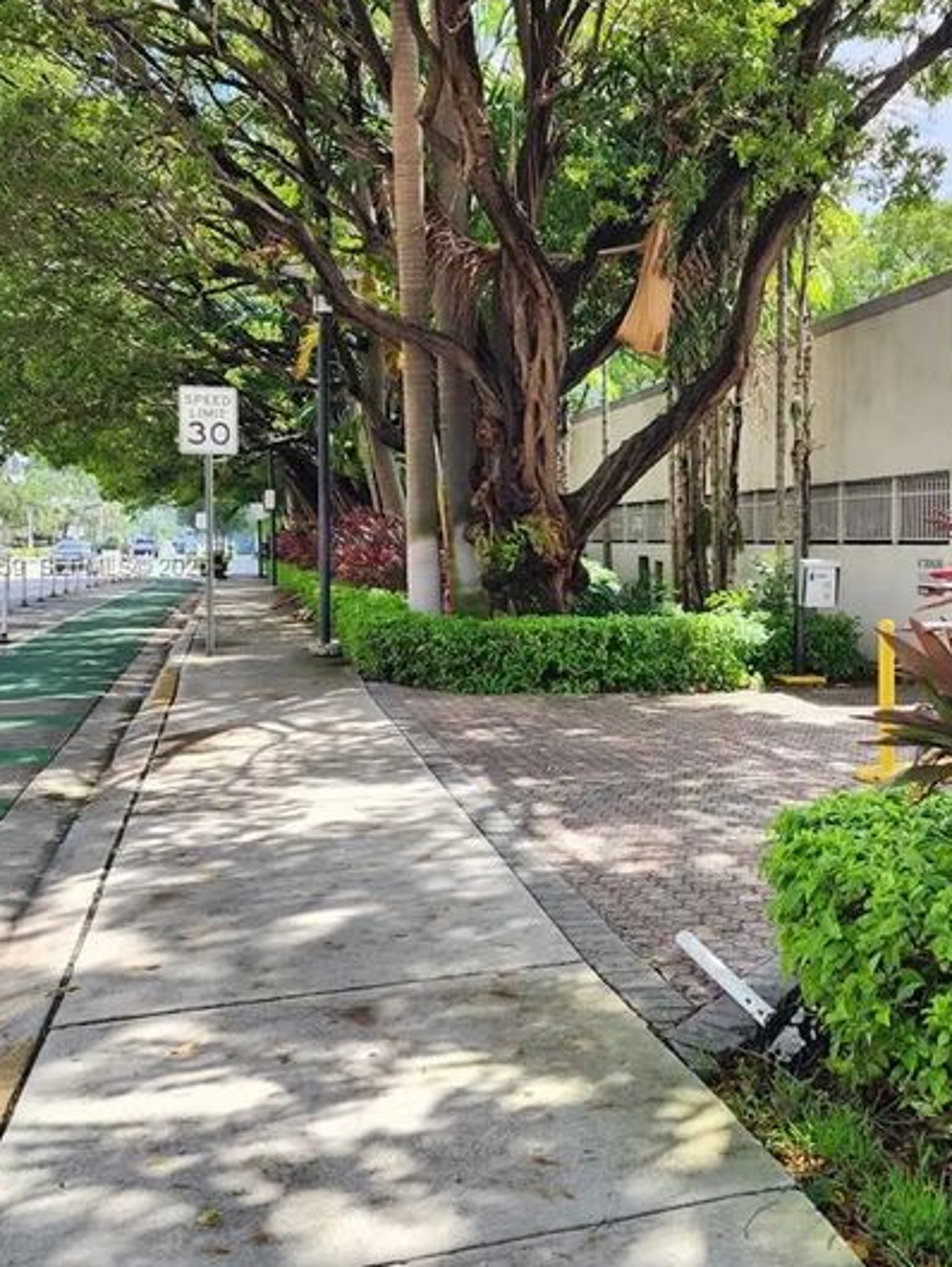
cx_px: 660
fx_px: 1356
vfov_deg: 50.0
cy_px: 568
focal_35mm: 37
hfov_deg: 38.1
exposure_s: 1/231
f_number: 1.8
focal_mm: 6.4
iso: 12
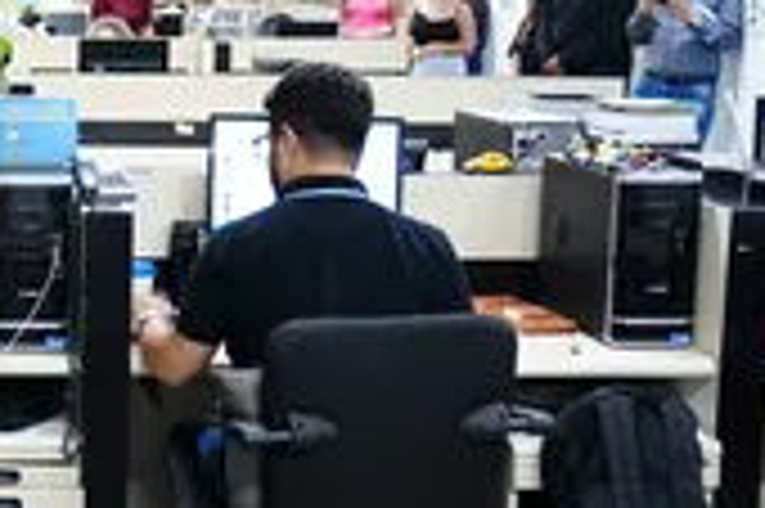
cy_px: 225
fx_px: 1783
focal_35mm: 84
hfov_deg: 22.3
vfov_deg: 16.2
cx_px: -153
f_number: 2.8
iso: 5000
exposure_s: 1/160
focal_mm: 34
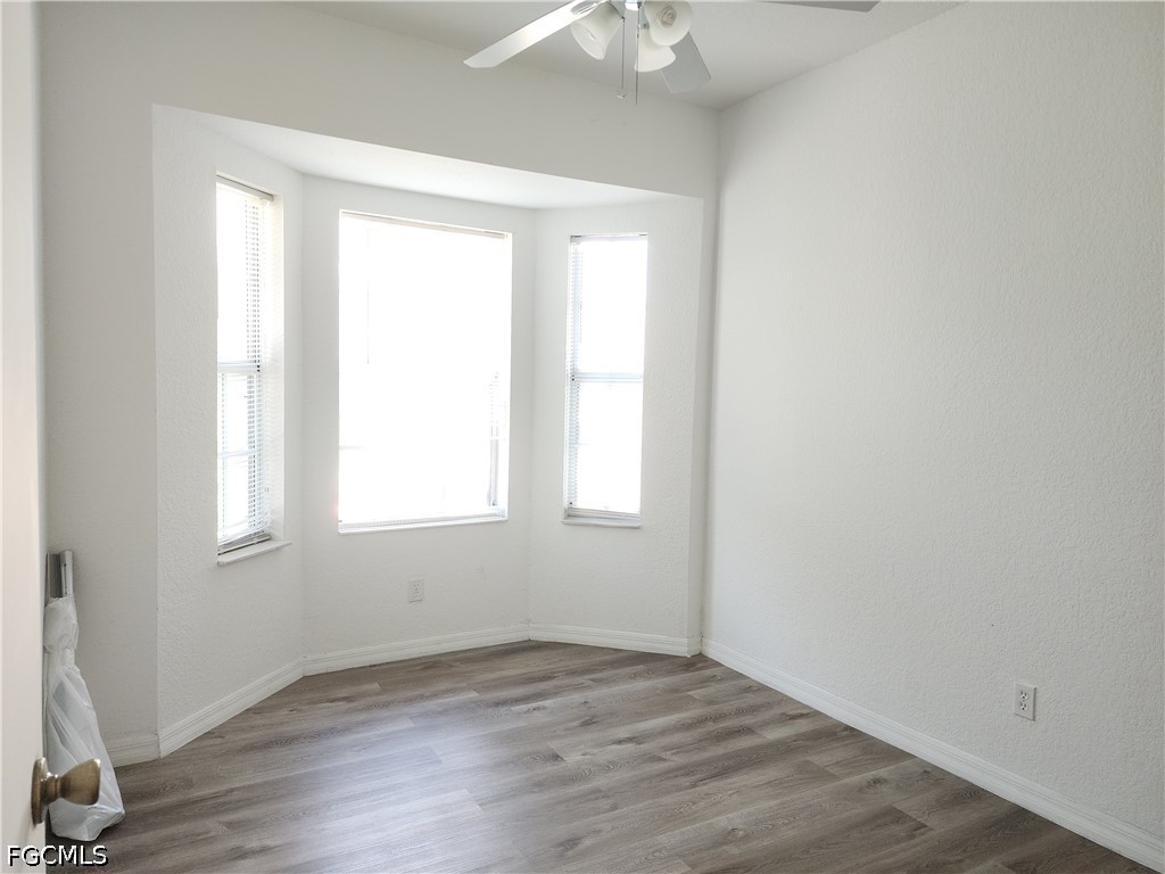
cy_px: 437
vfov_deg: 58.9
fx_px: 774
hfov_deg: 73.9
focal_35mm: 23
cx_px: 582
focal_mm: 6.4
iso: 250
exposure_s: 1/120
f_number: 1.8
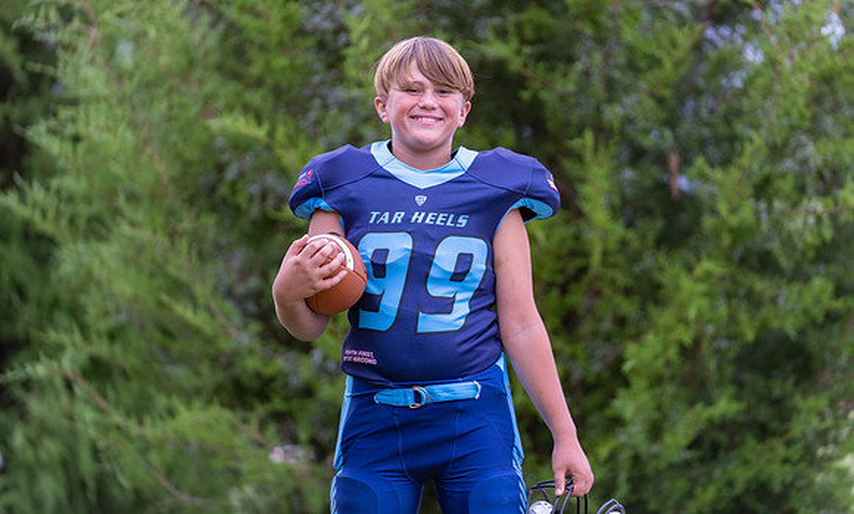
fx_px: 3829
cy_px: 227
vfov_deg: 7.7
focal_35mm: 166
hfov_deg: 12.7
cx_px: 422
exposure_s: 1/320
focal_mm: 159
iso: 500
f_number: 2.8
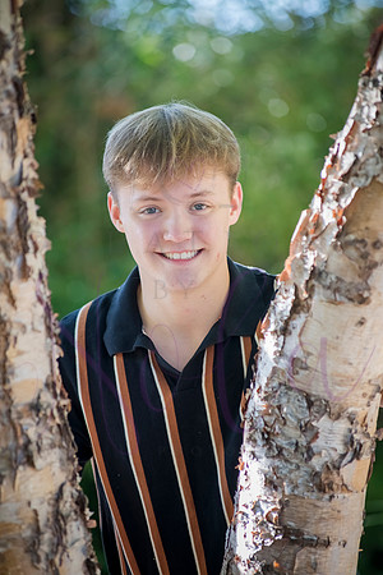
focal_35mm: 200
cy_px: 288
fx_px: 3191
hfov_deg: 6.9
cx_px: 192
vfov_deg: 10.3
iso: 800
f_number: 4
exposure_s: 1/320
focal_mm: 200
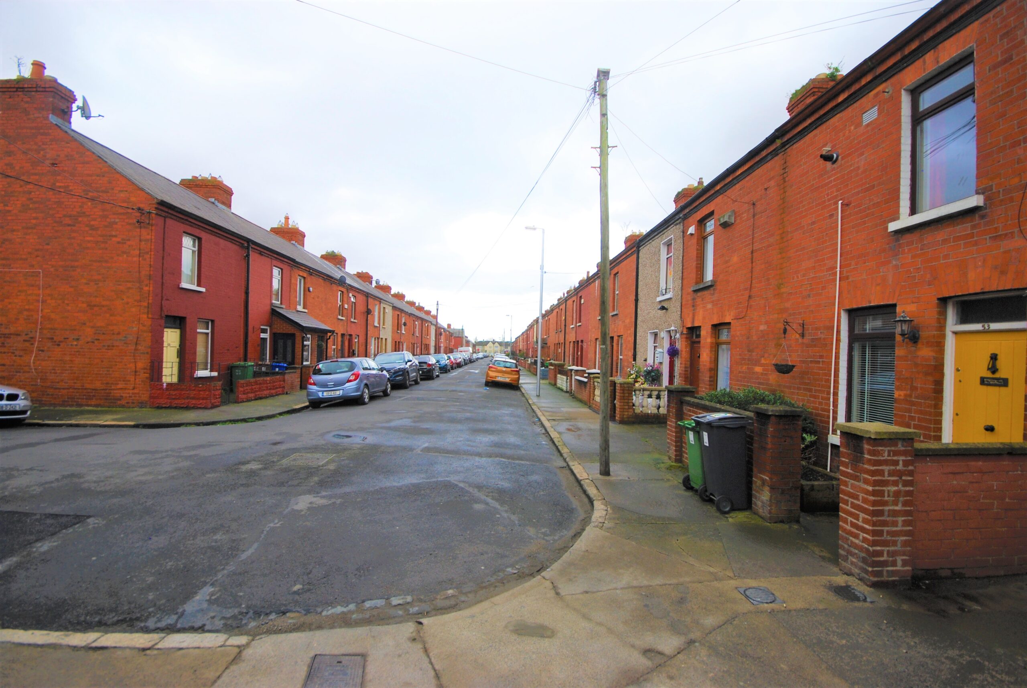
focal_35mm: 18
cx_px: 514
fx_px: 514
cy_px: 344
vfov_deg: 67.5
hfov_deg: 89.9
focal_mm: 12
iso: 200
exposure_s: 1/60
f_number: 8
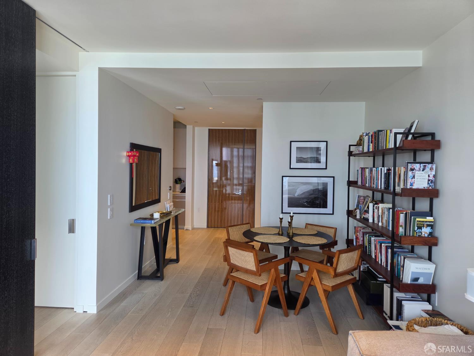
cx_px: 237
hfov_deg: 73.9
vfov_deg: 58.9
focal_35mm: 23
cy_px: 178
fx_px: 315
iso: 125
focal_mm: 5.4
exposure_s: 1/180
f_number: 1.8
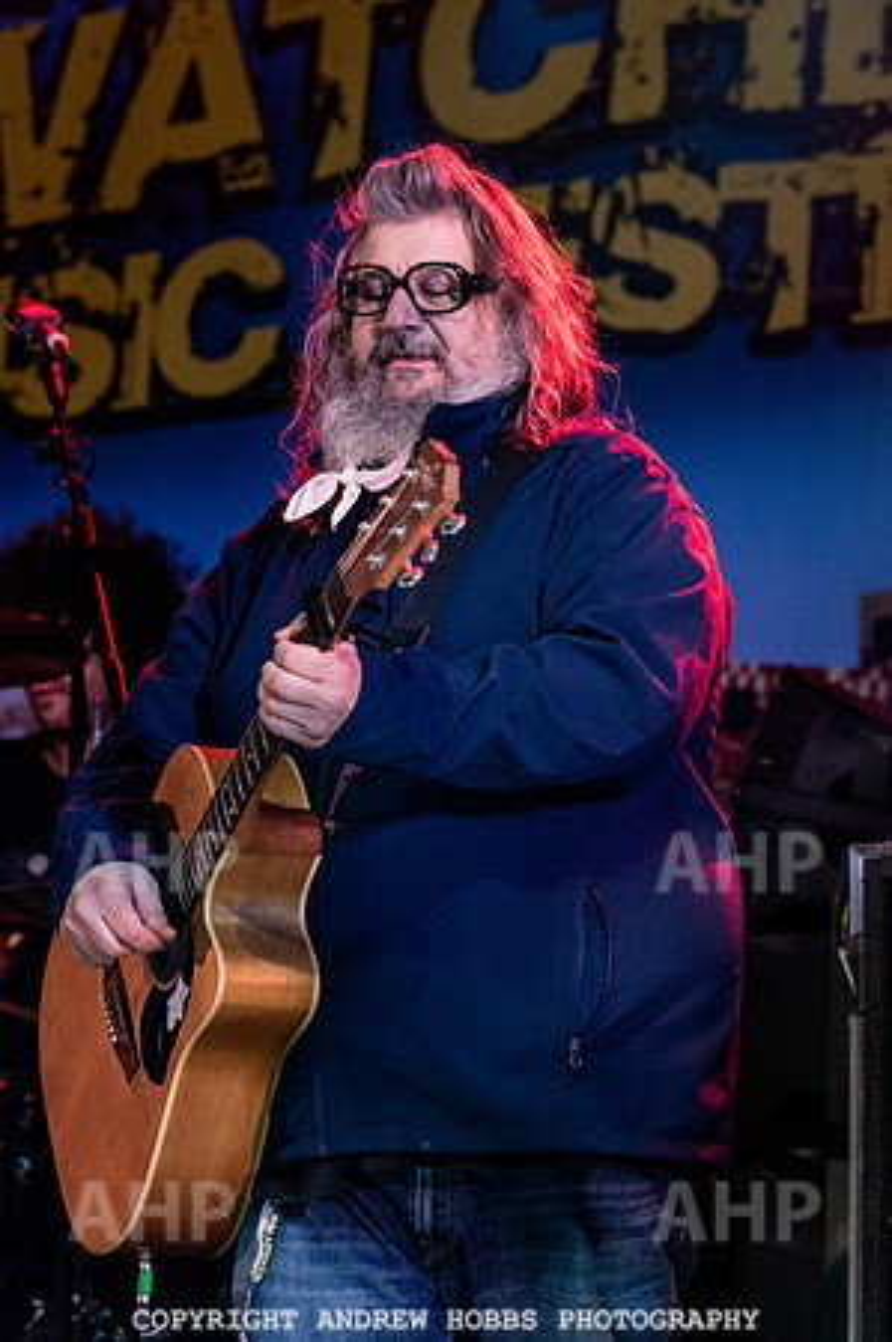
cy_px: 671
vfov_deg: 14.7
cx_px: 446
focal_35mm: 140
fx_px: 5215
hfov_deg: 9.8
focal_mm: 140
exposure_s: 1/500
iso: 6400
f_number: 5
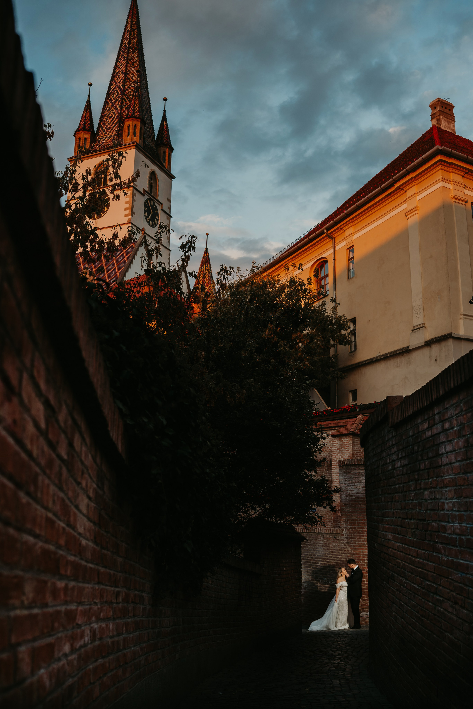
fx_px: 690
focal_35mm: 35
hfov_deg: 37.9
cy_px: 354
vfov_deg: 54.4
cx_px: 236
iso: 320
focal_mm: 35
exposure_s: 1/250
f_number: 3.5
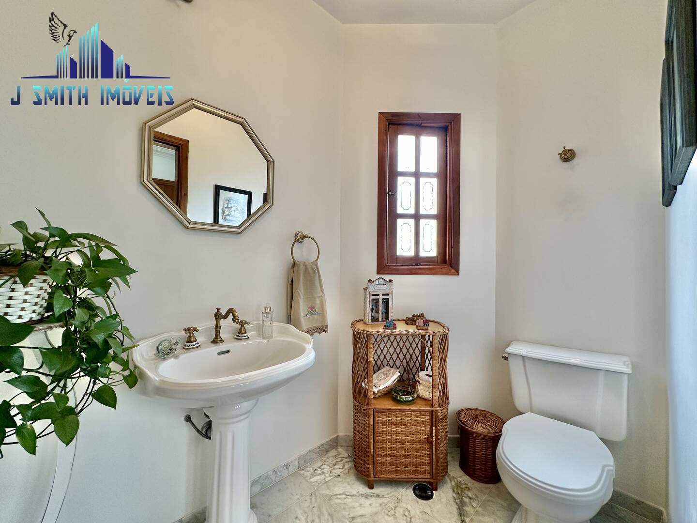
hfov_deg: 102.1
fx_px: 282
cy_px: 262
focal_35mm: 14
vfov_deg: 85.7
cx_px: 348
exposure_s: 1/120
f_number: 2.2
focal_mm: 2.22
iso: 125
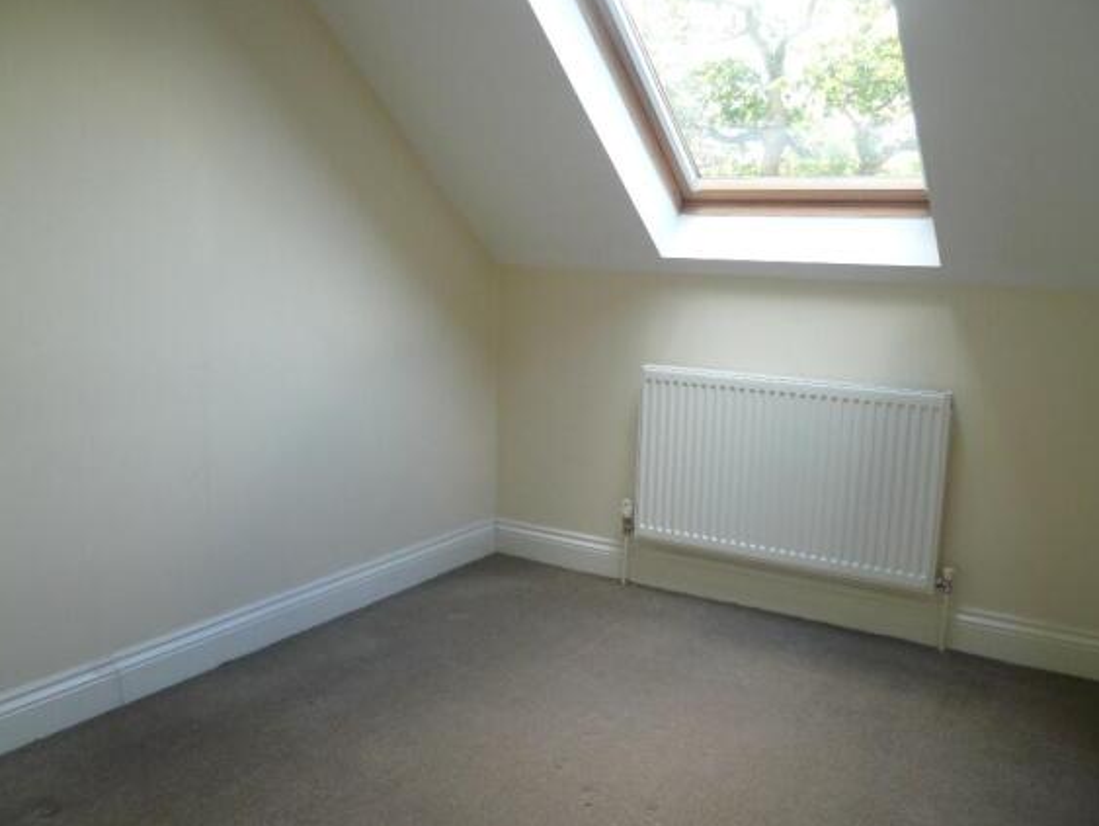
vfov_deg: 46.8
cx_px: 553
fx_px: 953
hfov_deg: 59.9
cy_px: 409
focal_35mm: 30
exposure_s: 1/60
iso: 100
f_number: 2.8
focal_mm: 4.7
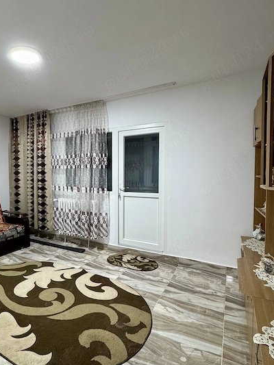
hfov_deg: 62.4
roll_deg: +0.0
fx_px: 222
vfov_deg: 79.0
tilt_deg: -2.6
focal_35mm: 21
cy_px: 185
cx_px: 99
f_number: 2.2
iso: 200
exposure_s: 1/50
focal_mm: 2.22
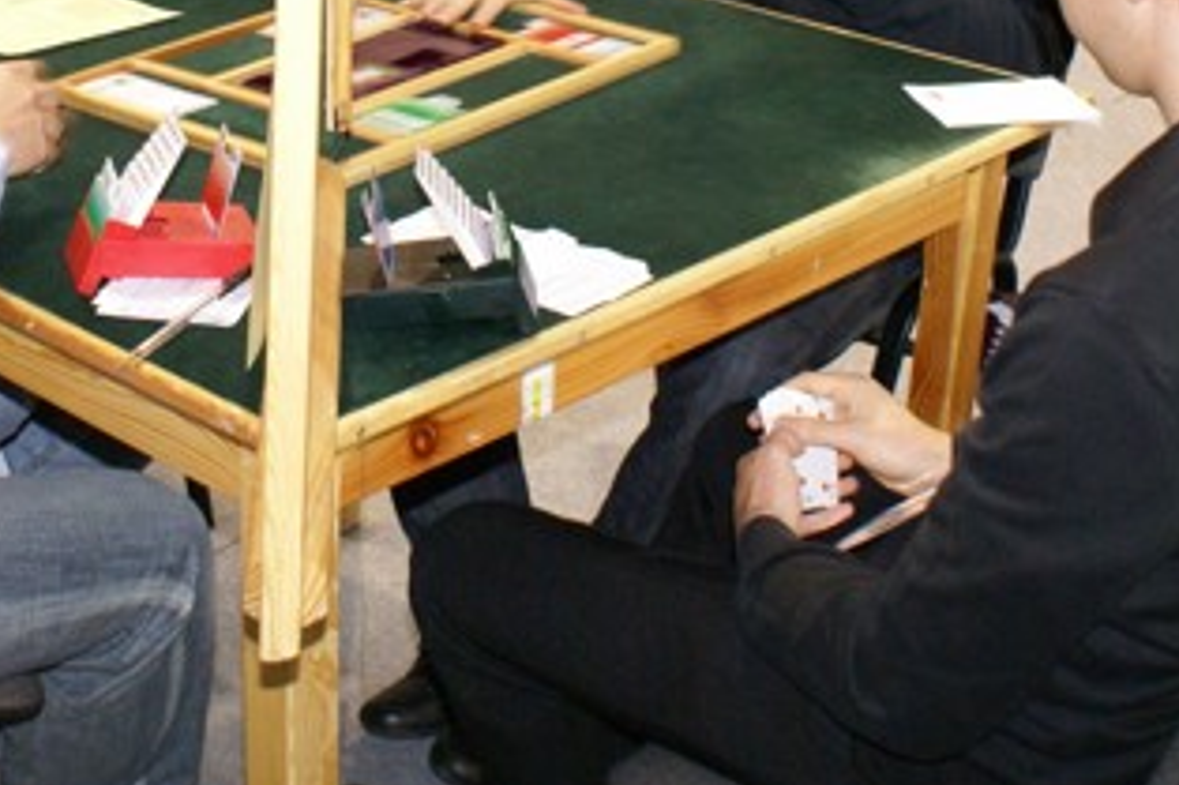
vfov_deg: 19.6
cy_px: -23
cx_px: 278
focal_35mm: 67
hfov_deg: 29.6
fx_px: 2193
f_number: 5.6
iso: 800
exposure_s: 1/30
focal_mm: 20
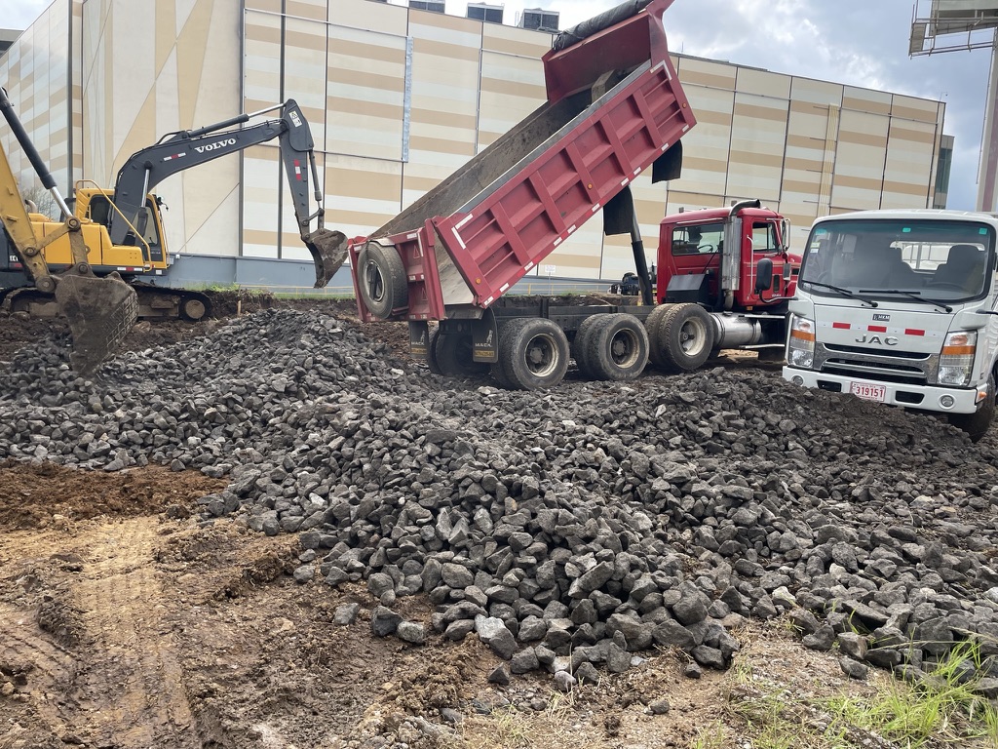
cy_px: 374
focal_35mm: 26
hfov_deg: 67.3
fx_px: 750
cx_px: 499
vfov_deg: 53.1
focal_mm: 4.2
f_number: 1.6
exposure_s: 1/1289
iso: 32
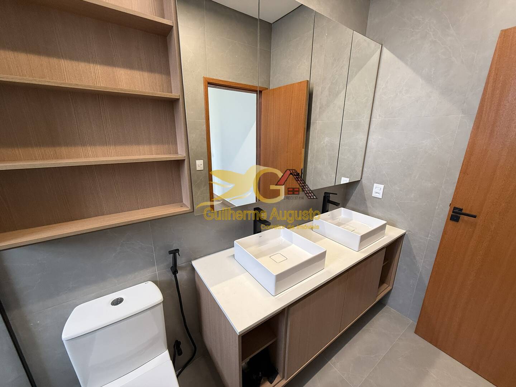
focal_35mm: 14
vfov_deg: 85.7
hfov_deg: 102.1
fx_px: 209
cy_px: 194
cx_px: 258
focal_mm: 2.22
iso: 160
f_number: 2.2
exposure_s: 1/120
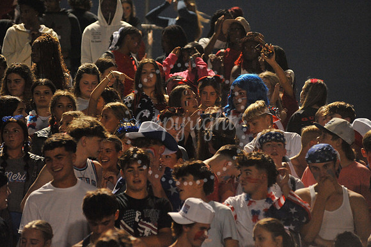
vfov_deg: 6.9
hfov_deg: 10.3
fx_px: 2060
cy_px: 124
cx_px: 186
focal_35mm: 200
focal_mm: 200
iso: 6400
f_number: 5
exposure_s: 1/320
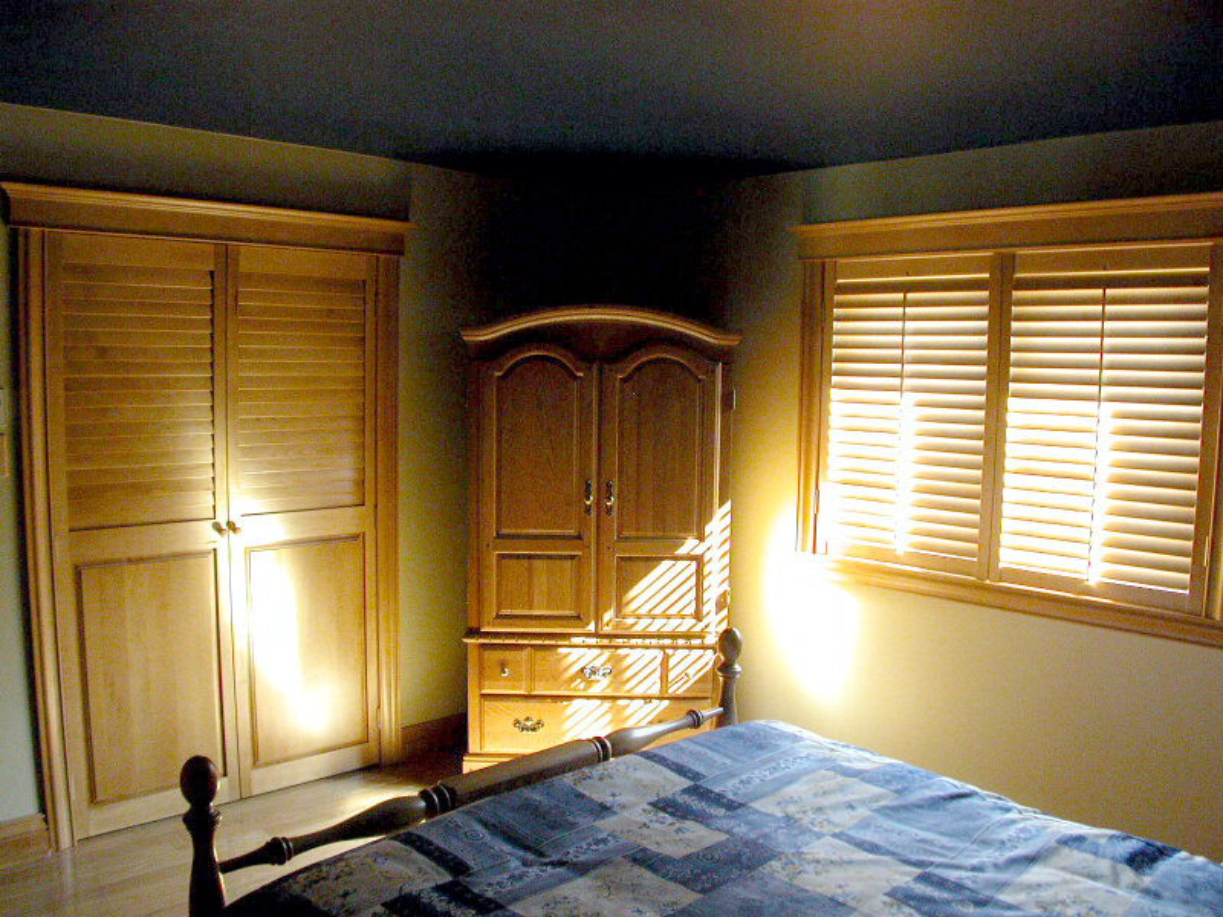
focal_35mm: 35
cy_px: 458
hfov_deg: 52.6
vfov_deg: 40.7
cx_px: 612
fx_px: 1237
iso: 400
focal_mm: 8.9
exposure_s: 1/11.7
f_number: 3.5
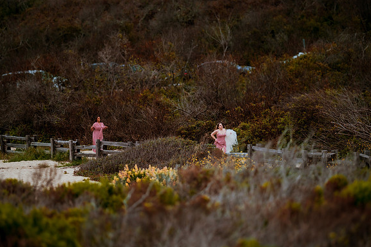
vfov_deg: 10.1
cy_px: 123
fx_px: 1400
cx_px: 186
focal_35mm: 136
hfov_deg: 15.1
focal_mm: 135
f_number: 1.8
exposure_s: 1/4000
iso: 500
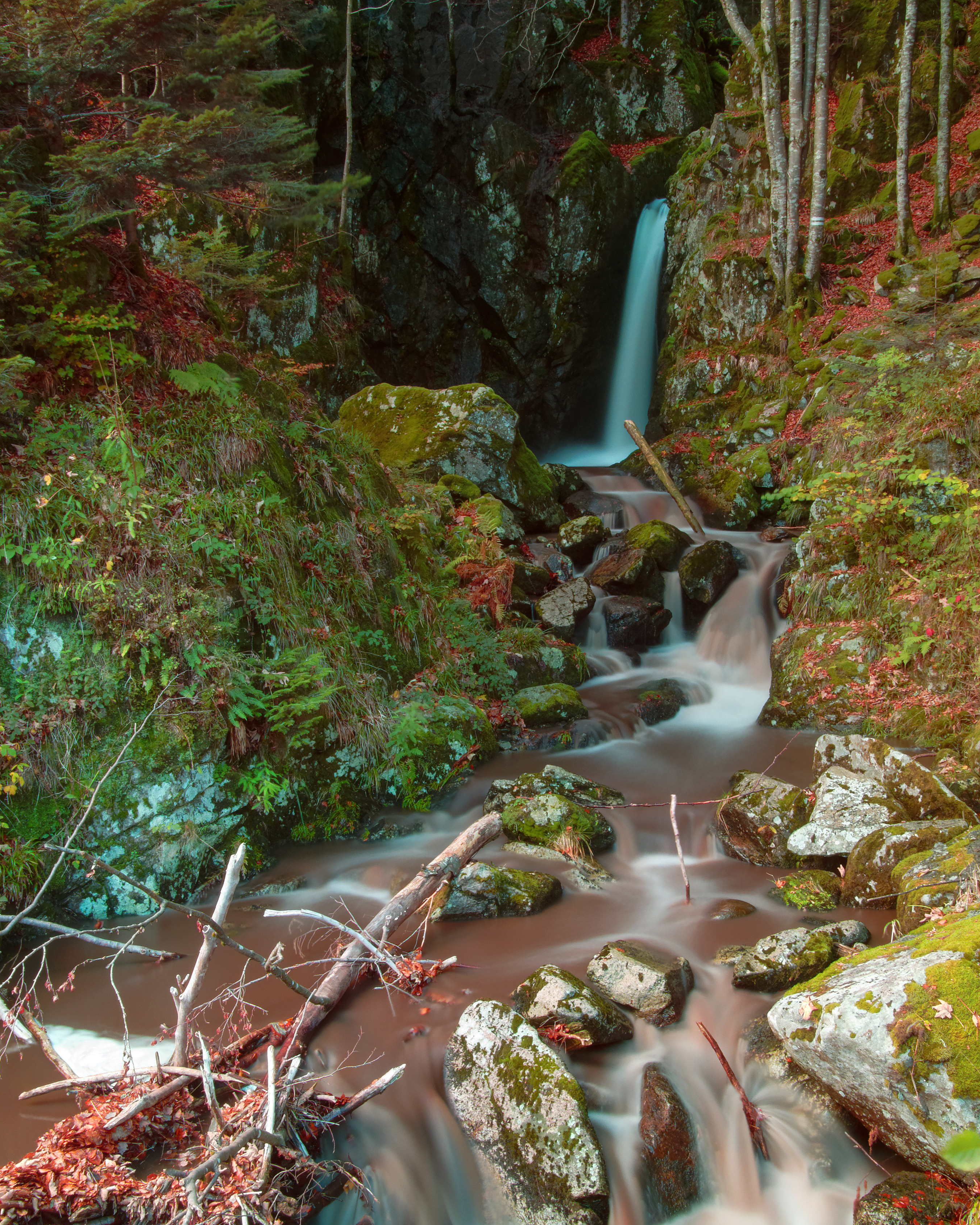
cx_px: 487
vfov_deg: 45.8
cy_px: 613
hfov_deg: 37.3
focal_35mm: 40
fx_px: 1450
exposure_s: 40
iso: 100
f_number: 8
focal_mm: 8.1
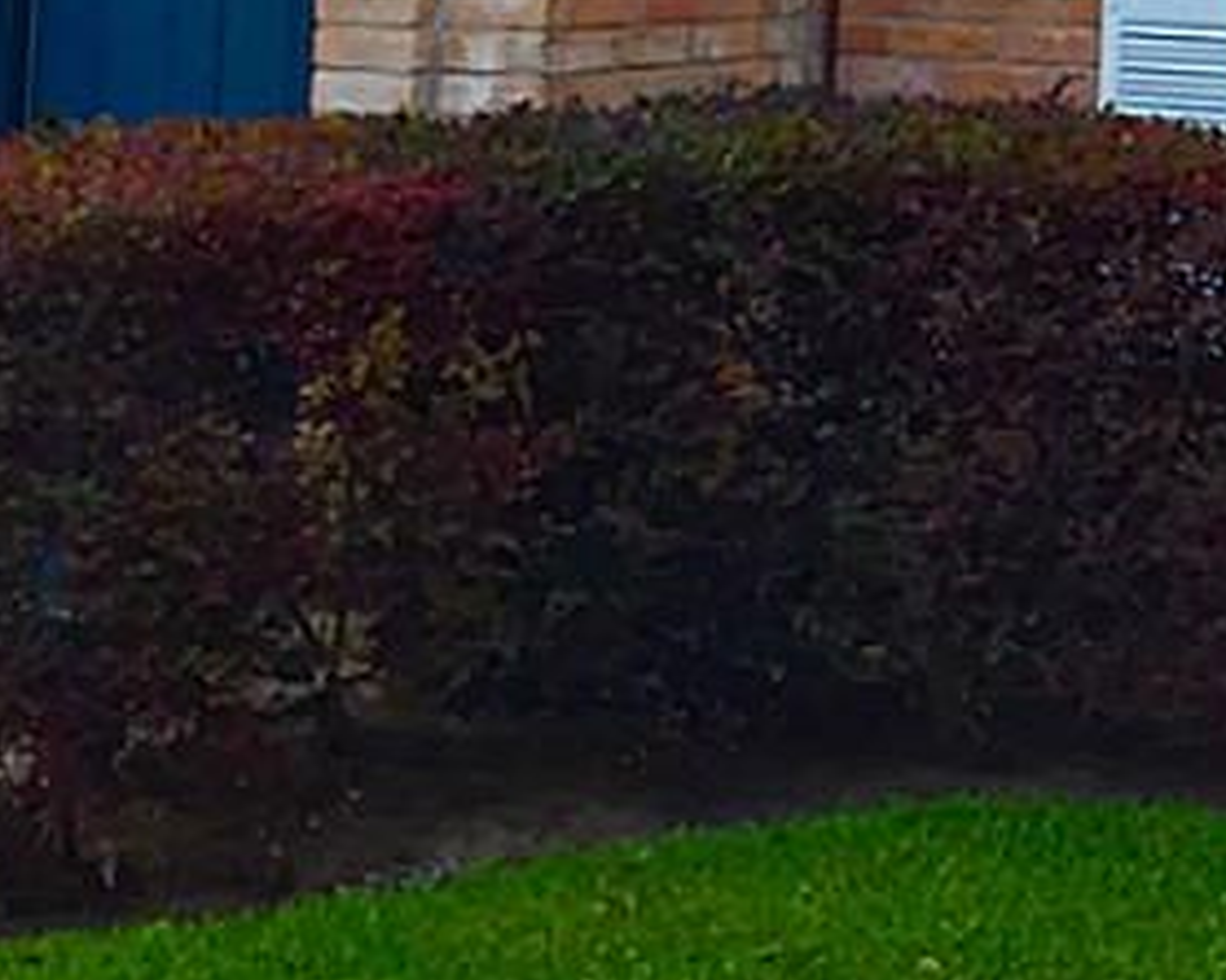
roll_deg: -1.9
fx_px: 3772
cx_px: 1560
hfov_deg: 17.4
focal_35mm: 104
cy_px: -409
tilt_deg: +2.5
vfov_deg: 14.0
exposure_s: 1/120
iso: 40
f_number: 2.2
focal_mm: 4.15
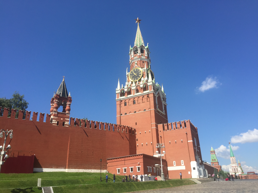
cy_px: 96
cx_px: 129
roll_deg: +0.3
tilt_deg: +24.6
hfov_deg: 61.7
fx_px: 216
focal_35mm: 29
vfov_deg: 48.2
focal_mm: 4.15
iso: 32
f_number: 2.2
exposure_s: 1/2475
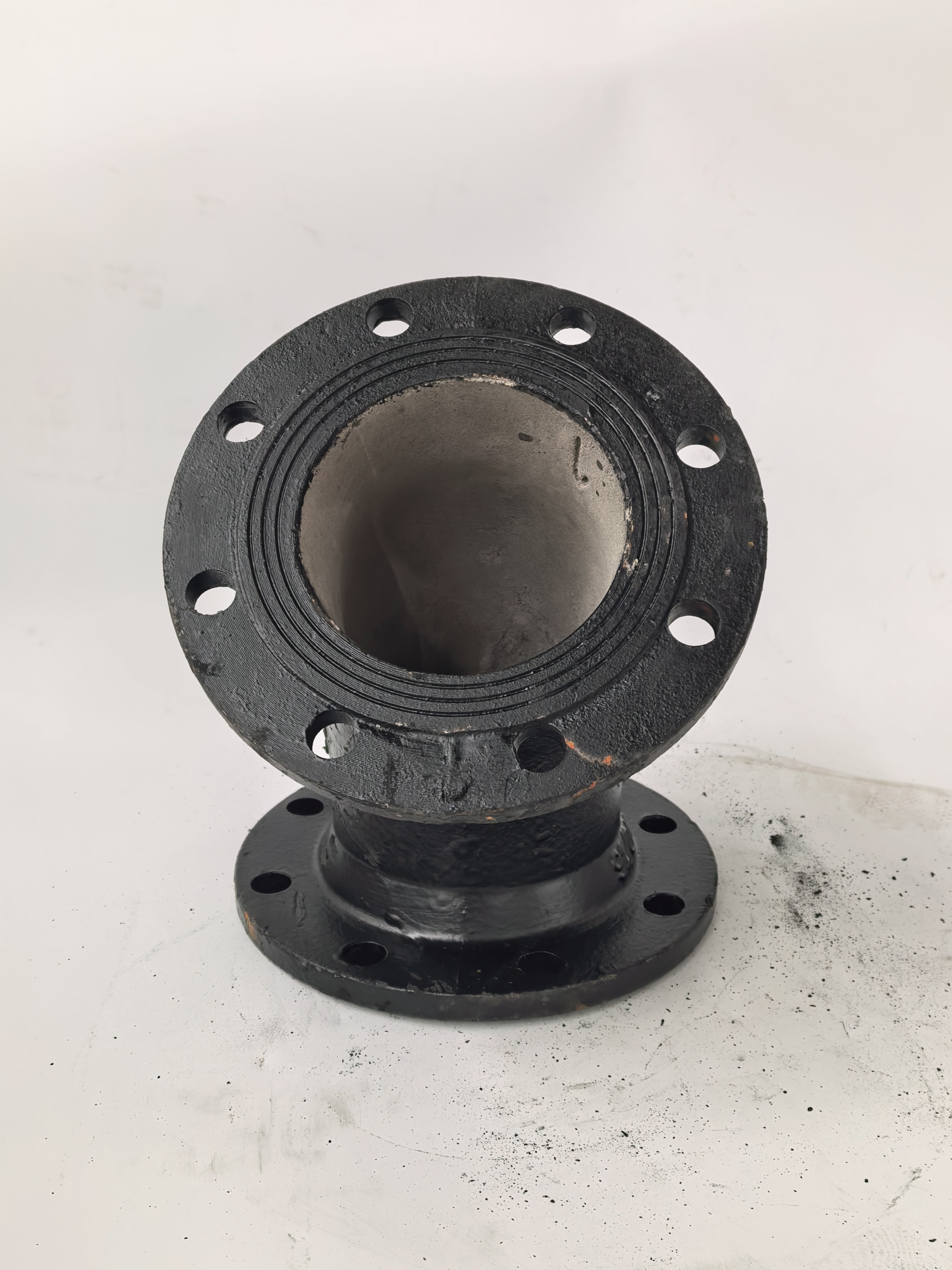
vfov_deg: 49.0
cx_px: 476
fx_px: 1393
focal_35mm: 38
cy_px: 635
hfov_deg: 37.7
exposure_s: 1/100
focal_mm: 8.5
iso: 250
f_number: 2
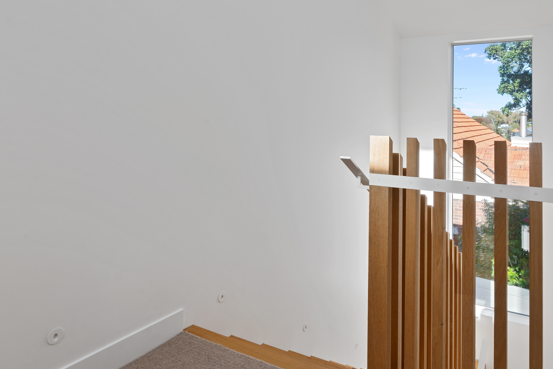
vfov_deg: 49.8
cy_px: 106
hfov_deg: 69.9
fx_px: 384
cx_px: 357
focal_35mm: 25
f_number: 6.3
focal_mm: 15
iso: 200
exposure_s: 1/80
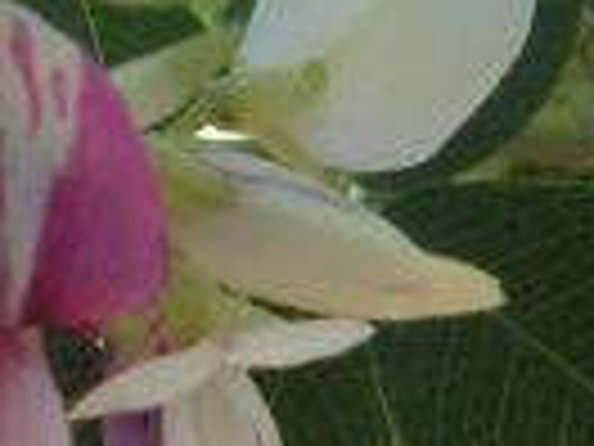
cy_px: 160
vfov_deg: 12.2
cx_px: 20
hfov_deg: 16.0
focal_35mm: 121
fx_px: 2076
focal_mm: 5
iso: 125
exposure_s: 1/200
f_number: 4.2
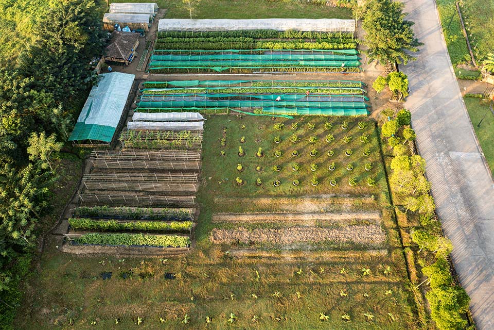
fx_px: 384
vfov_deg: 46.4
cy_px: 165
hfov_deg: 65.5
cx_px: 247
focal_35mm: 28
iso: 200
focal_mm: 10.26
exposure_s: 1/160
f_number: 3.5
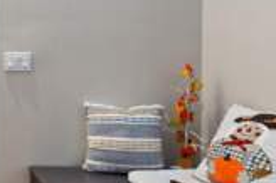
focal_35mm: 41
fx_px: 314
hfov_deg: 37.4
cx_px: -45
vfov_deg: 32.6
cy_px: 90
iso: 250
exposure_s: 1
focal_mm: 14
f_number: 9
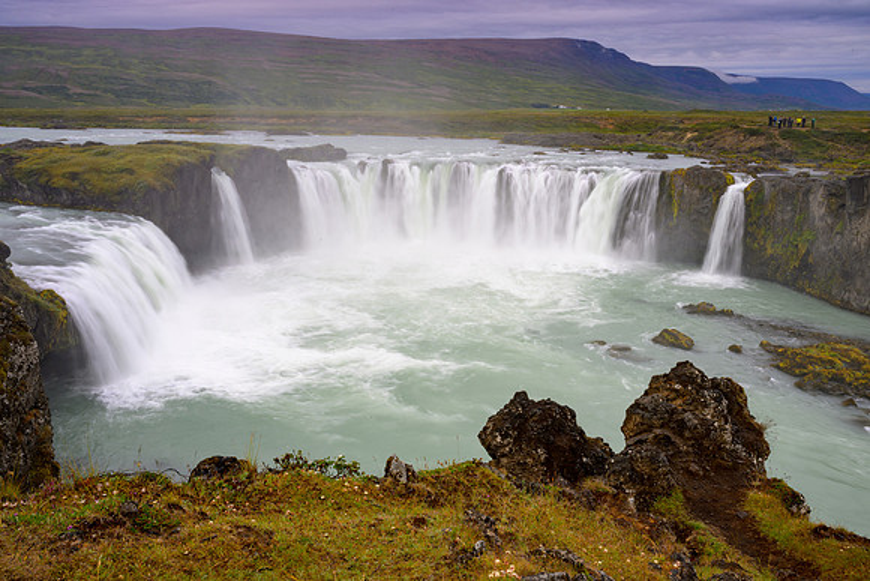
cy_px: 290
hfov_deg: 61.1
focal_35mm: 30
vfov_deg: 43.0
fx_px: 737
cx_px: 435
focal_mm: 30.5
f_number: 22
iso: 64
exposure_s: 1/8
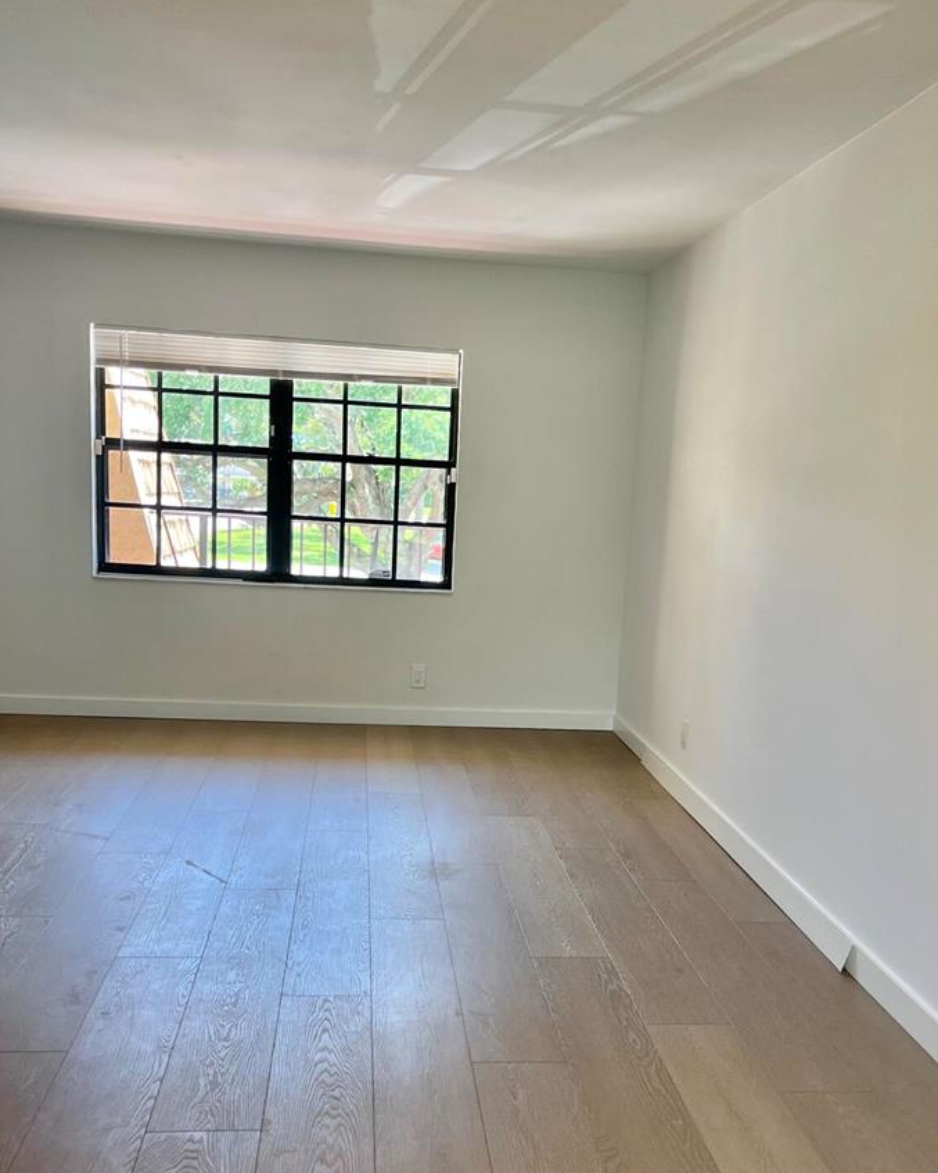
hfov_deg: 41.1
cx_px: 508
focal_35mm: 36
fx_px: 1249
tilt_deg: -10.7
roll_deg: -1.8
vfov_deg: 49.9
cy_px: 715
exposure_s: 1/124
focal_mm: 5.1
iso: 64
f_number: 1.6
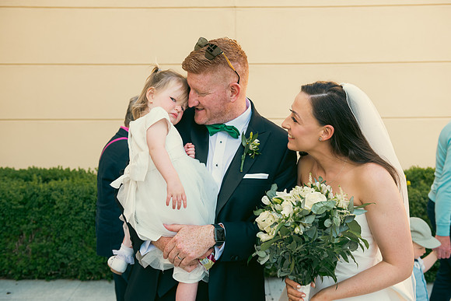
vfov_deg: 30.5
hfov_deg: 44.5
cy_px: 150
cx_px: 226
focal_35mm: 44
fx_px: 551
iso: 200
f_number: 5
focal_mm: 44
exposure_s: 1/200
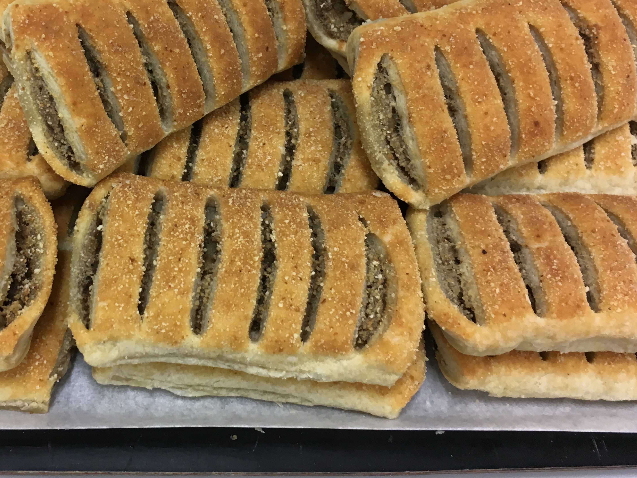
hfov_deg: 45.0
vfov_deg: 34.9
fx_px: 754
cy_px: 166
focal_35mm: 41
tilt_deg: -48.8
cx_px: 205
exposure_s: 1/33
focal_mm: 4.15
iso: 50
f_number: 2.2
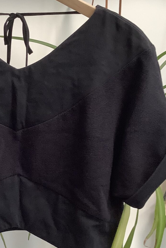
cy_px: 143
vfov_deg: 31.8
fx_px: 436
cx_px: 16
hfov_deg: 21.1
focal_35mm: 63
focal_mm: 3.3
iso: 125
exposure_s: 1/60
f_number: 2.4
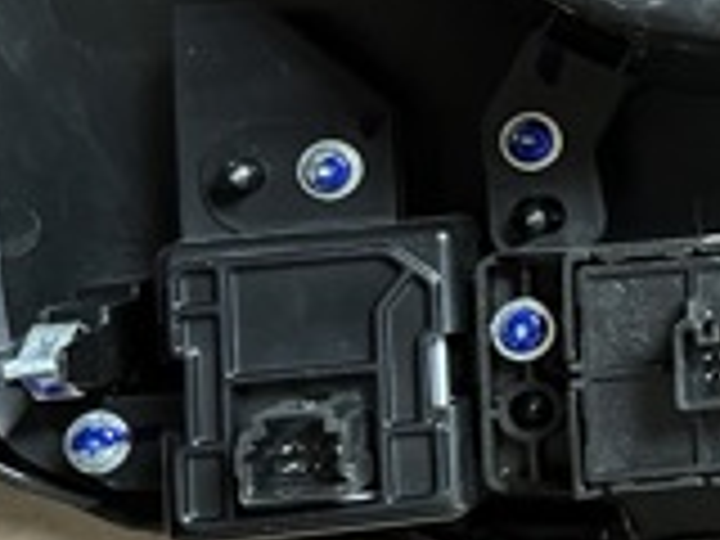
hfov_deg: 15.6
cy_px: -32
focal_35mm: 104
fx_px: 2163
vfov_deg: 14.0
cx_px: 1372
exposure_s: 1/60
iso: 200
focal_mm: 5.1
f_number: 1.6
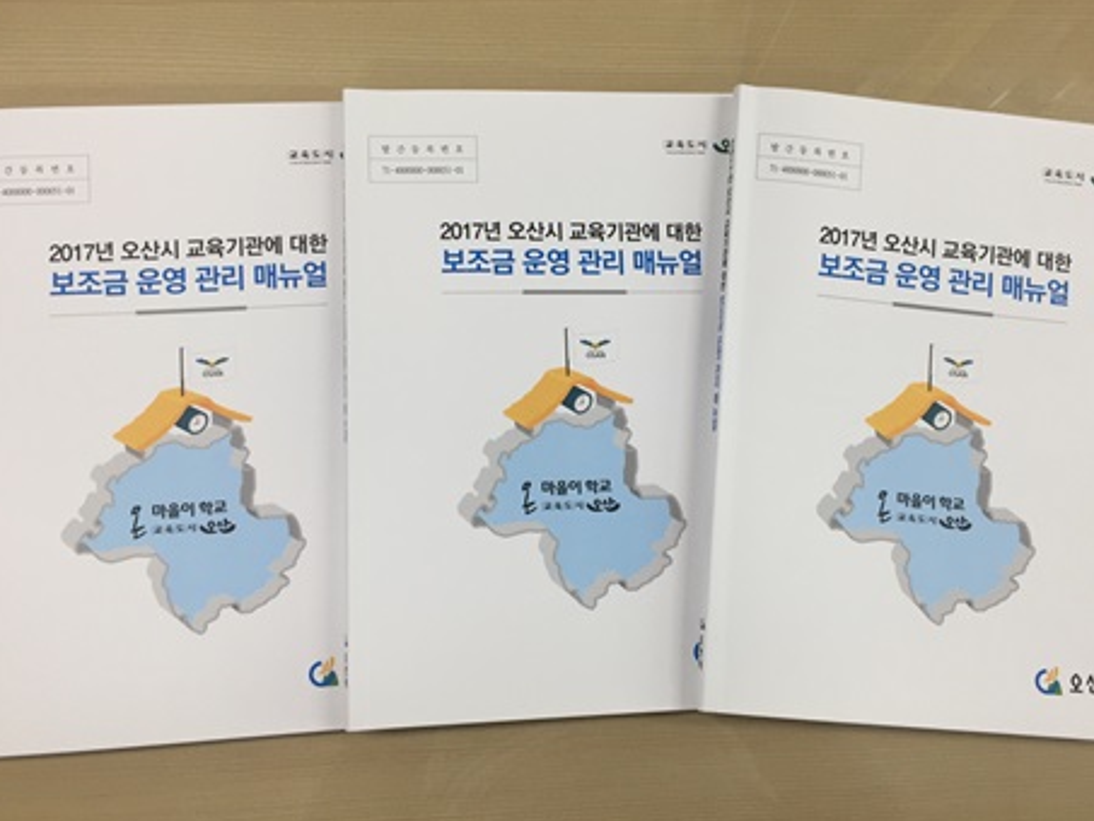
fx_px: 1012
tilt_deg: -81.7
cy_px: 400
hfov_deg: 56.8
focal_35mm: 32
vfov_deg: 44.2
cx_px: 548
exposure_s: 1/60
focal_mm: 4.15
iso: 40
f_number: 2.2
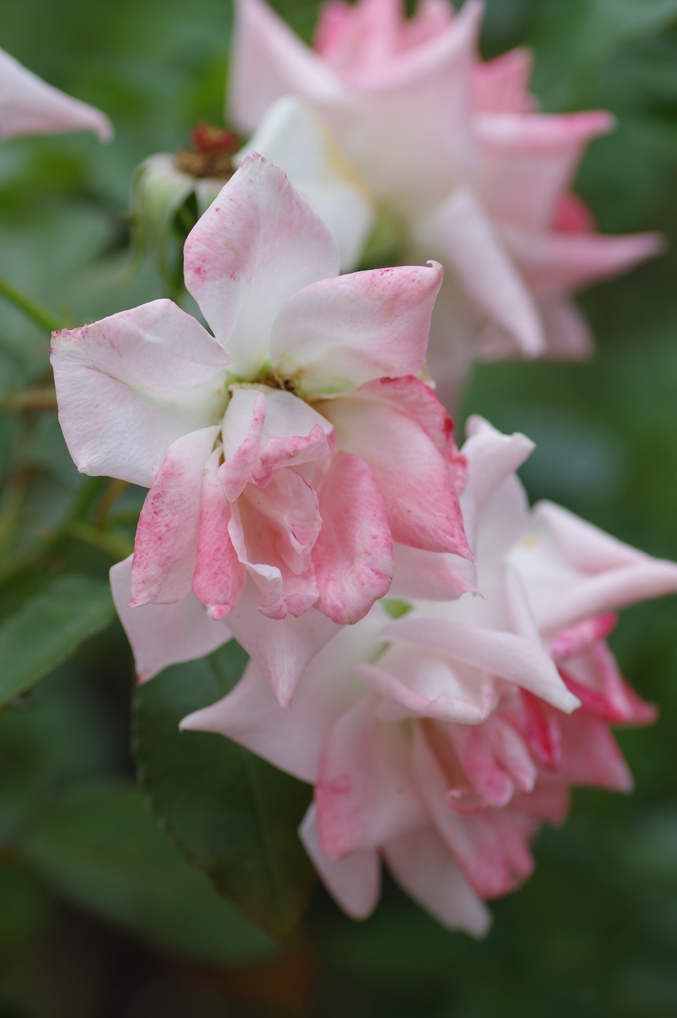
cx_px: 338
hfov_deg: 10.1
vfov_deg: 15.2
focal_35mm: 135
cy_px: 509
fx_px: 3814
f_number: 4
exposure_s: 1/250
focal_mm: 90
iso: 100
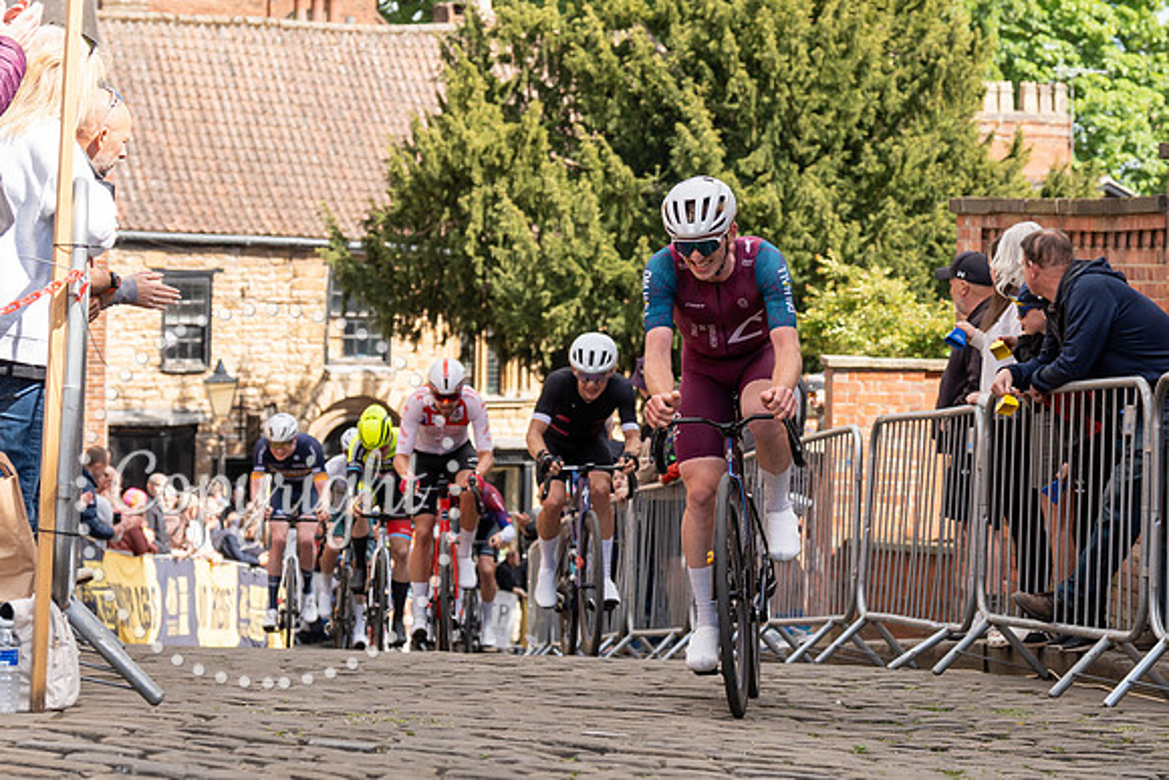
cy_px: 124
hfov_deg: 17.3
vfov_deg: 11.6
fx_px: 3824
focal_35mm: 118
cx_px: 805
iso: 400
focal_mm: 70
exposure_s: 1/1000
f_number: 5
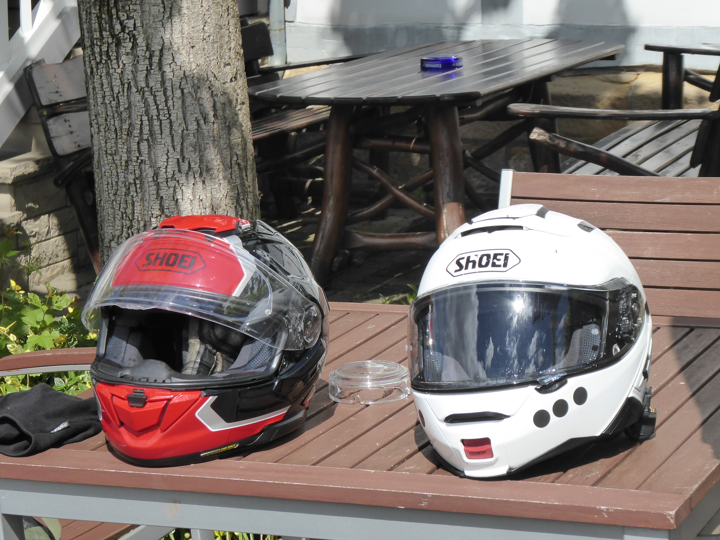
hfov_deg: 16.8
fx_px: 2434
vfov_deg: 12.7
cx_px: 360
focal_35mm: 117
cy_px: 270
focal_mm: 19
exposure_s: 1/500
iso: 160
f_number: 5.1
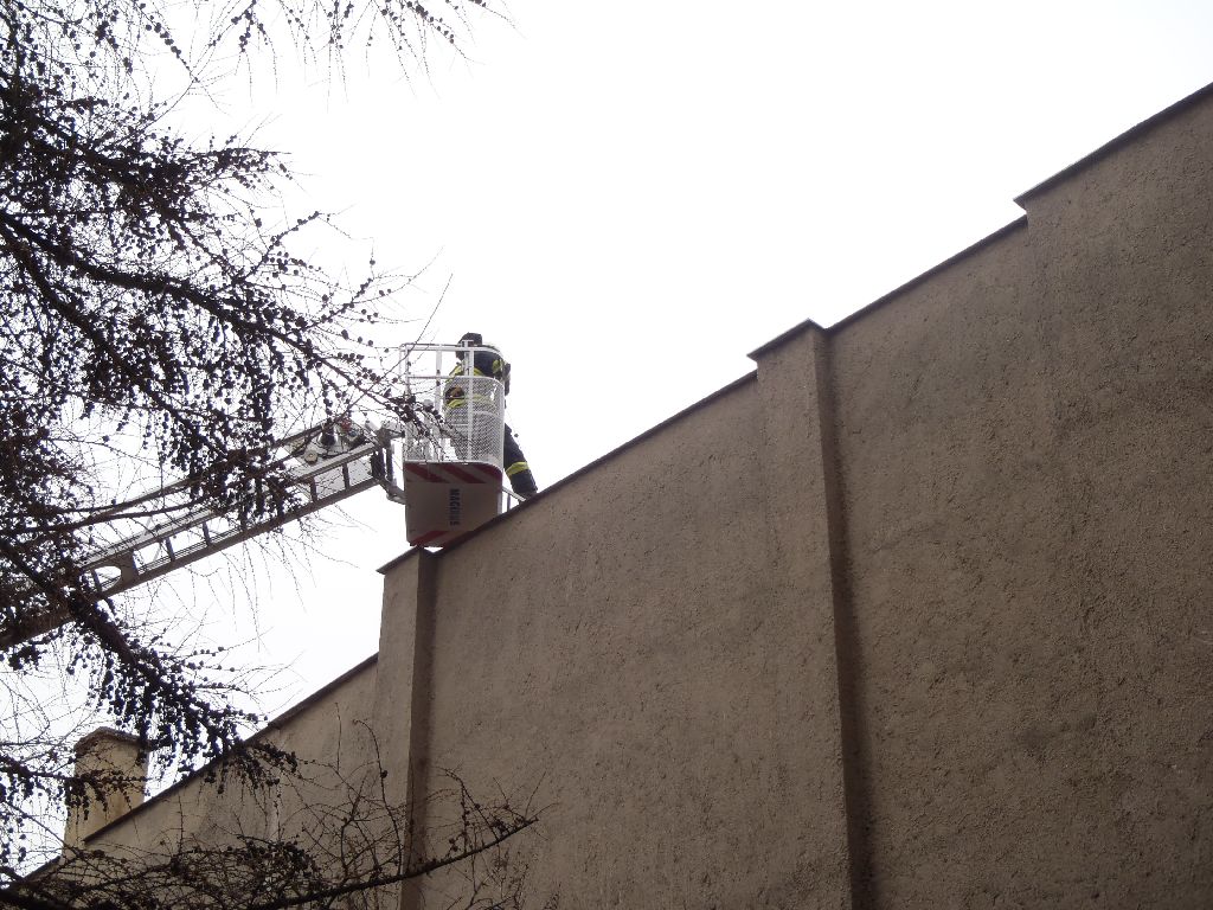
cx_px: 606
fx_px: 1822
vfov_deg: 28.0
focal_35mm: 52
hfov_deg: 36.8
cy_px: 455
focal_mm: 9.39
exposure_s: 1/100
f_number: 5
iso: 80
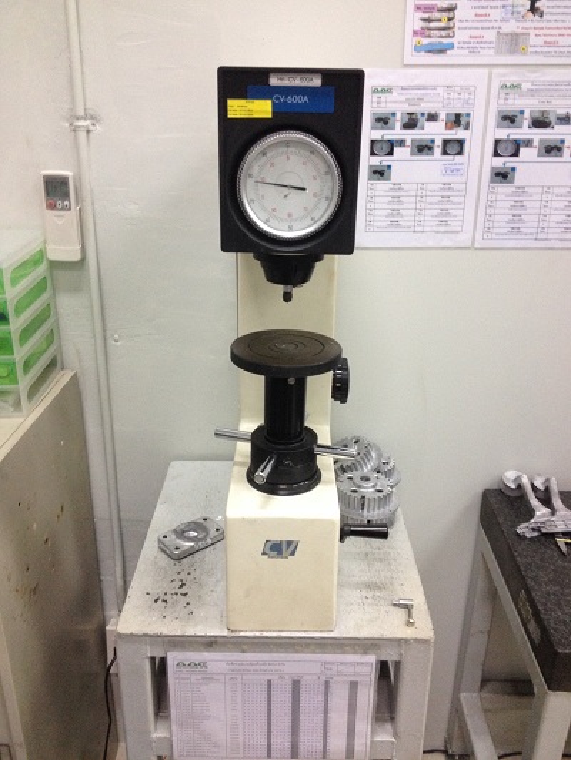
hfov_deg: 40.7
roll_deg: +0.4
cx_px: 286
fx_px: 769
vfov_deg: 52.6
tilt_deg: -20.9
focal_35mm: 35
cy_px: 380
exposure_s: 1/20
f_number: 2.4
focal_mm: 4.28
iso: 160
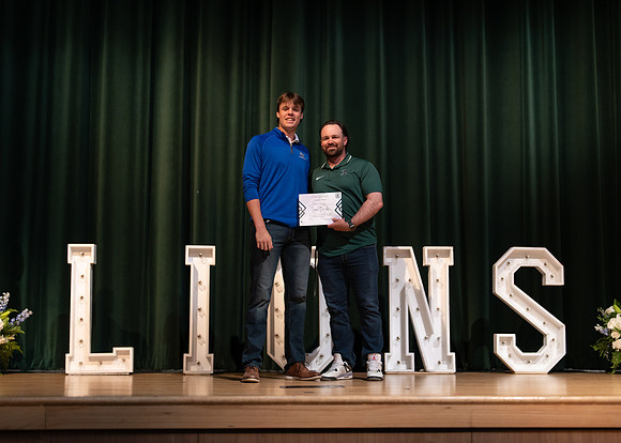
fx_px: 953
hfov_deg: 36.1
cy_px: 221
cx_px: 319
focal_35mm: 54
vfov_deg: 26.2
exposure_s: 1/320
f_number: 1.2
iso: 500
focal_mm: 50
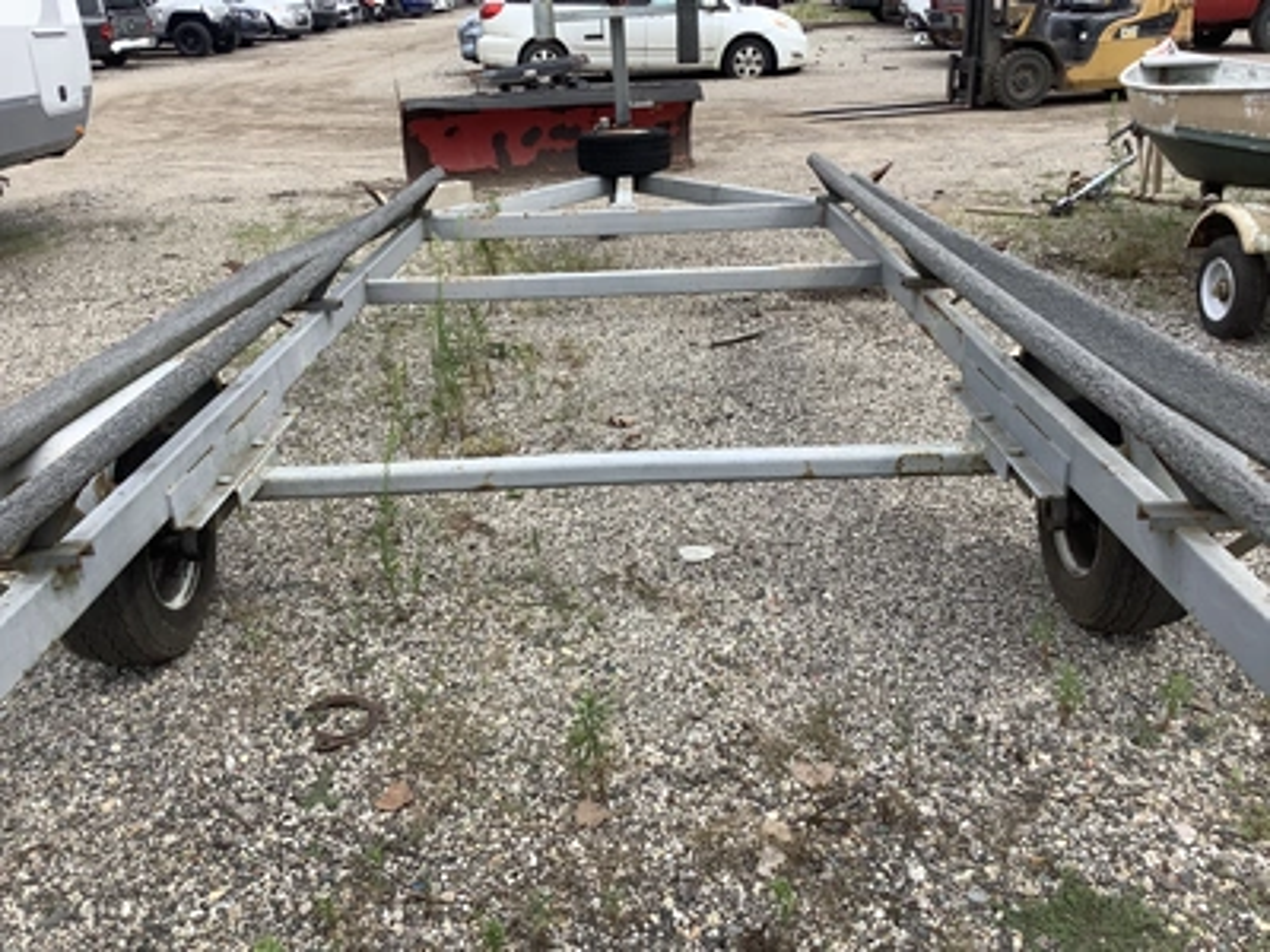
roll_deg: +3.0
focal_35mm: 31
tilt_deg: -25.0
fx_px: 1137
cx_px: 635
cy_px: 476
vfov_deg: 45.4
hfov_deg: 58.4
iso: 25
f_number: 2.4
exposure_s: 1/715
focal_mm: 3.3
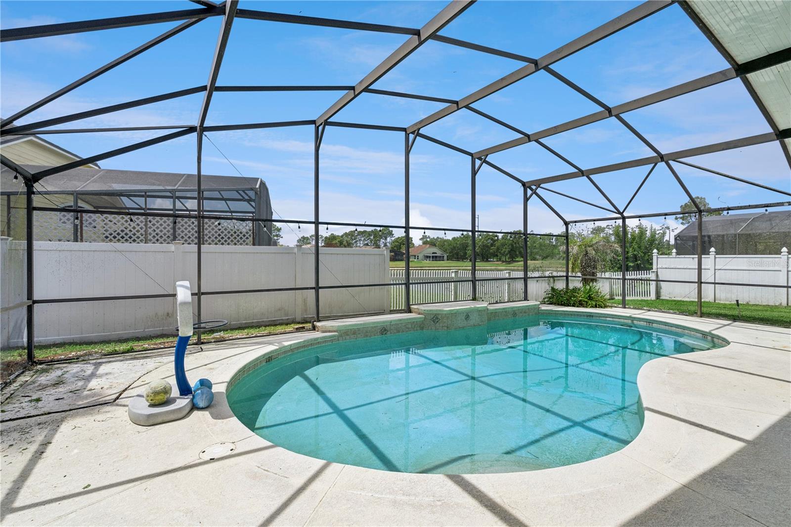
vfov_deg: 73.7
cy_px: 264
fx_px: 351
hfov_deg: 96.7
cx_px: 396
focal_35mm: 16
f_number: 9
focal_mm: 16
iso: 400
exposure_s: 1/1000
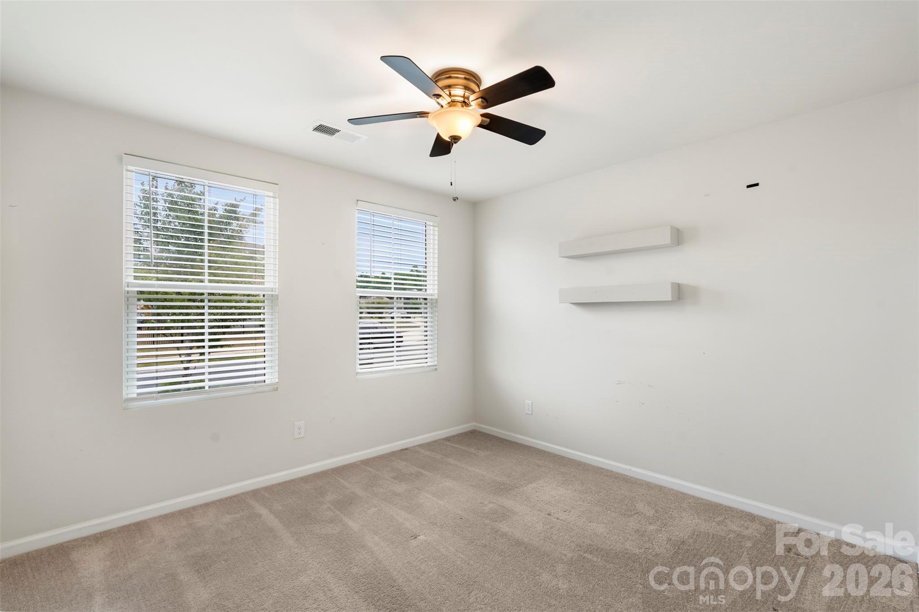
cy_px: 306
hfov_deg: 96.8
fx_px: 408
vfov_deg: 73.7
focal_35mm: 16
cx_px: 460
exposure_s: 1/6
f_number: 8
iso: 640
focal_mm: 16
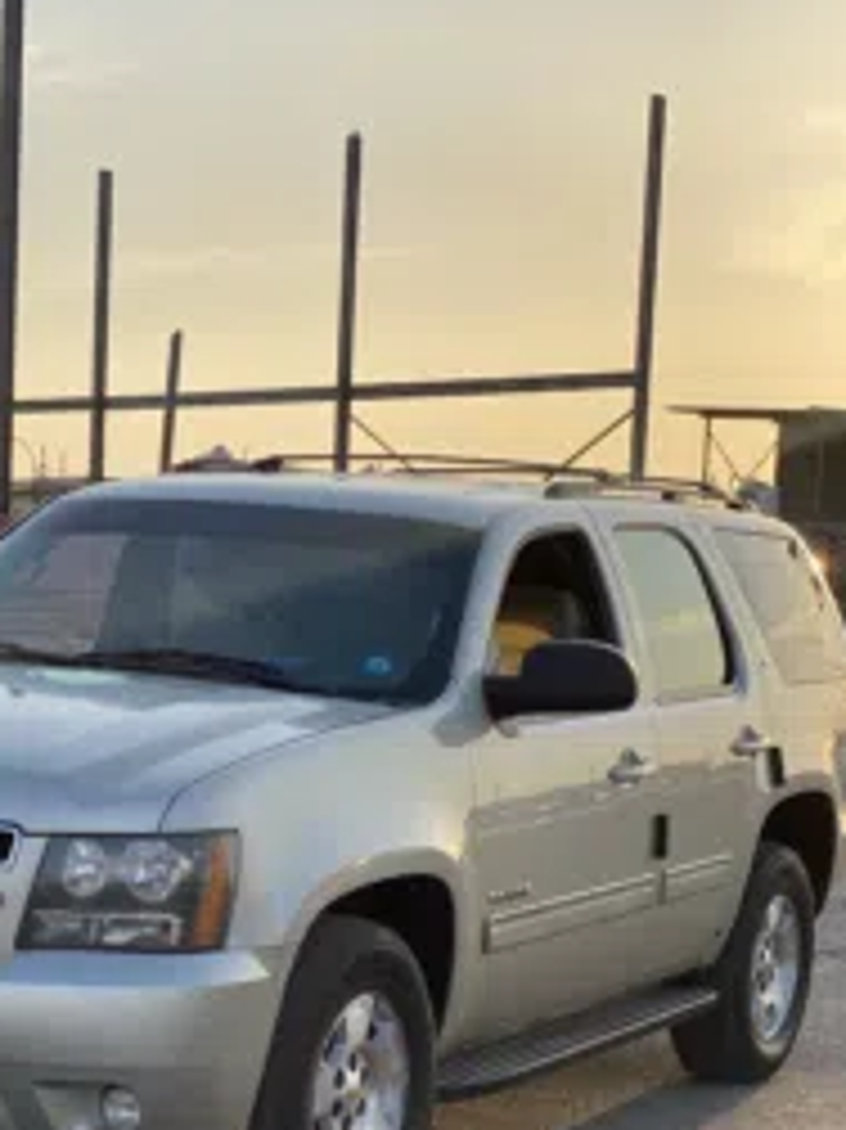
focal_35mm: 83
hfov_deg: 17.6
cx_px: 184
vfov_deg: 23.4
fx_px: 2707
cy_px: 819
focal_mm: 6
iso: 20
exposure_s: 1/841
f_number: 2
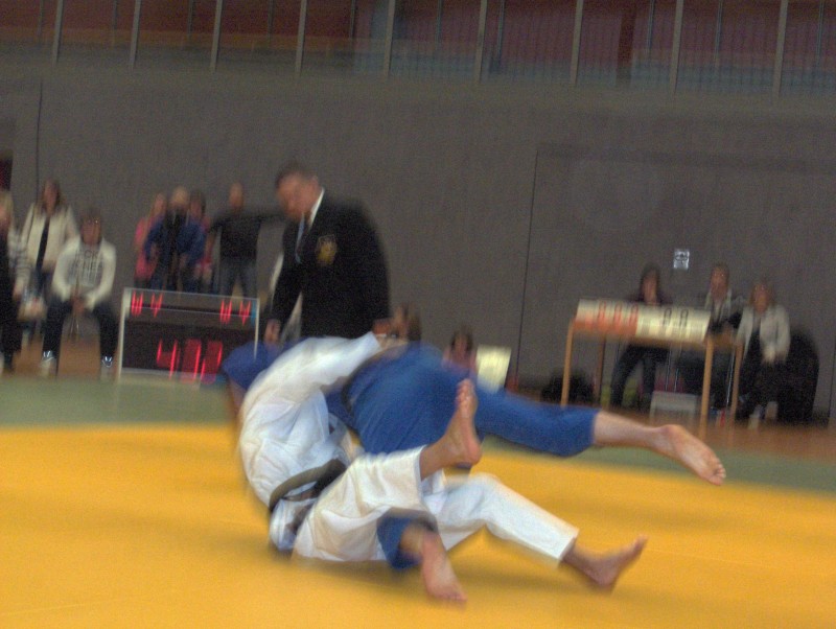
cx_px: 418
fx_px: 2442
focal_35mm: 101
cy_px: 314
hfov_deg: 19.4
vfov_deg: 14.7
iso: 100
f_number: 4.4
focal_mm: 20.8
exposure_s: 1/125
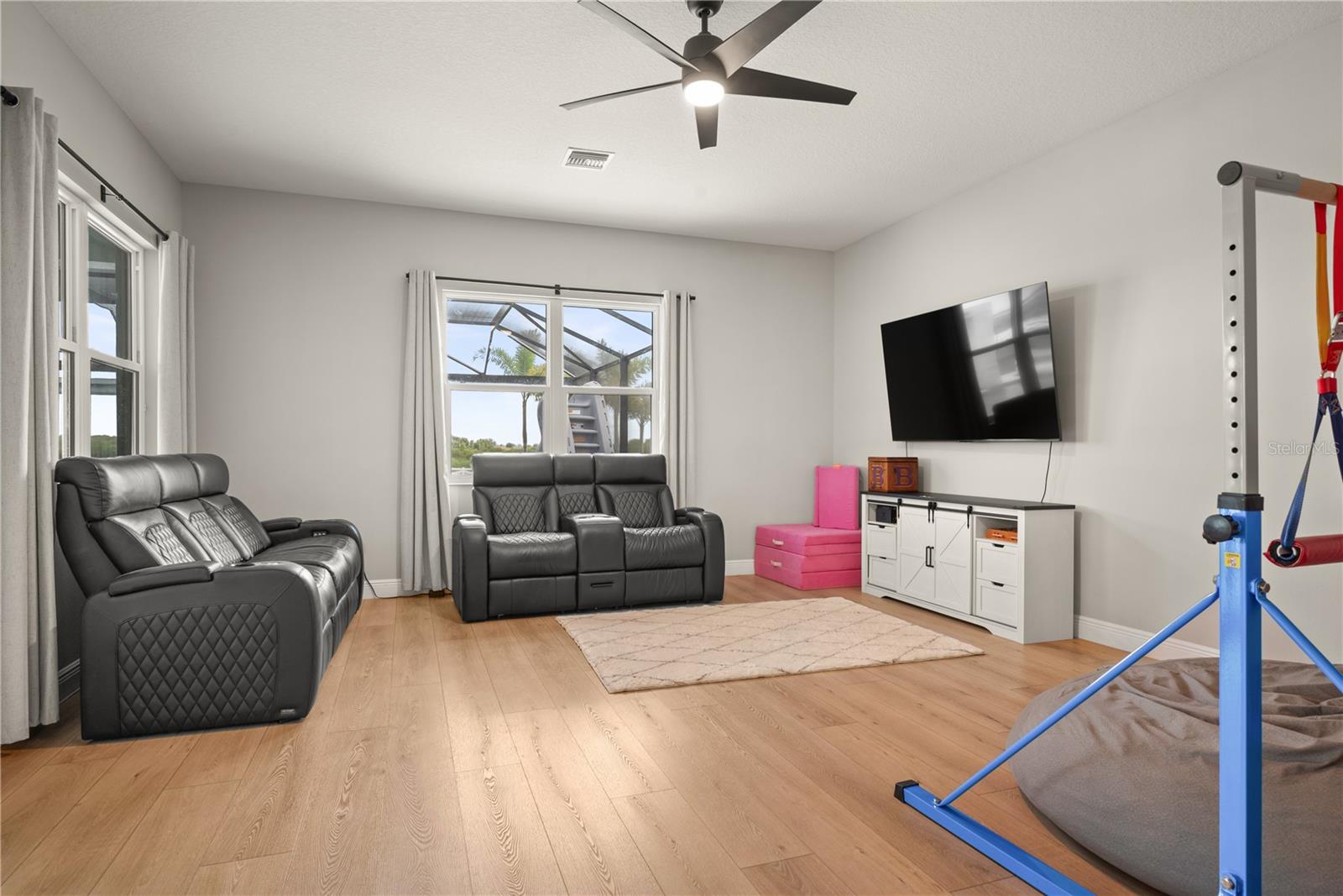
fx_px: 709
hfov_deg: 86.9
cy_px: 448
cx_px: 672
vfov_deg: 64.6
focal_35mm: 19
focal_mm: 19
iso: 320
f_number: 8
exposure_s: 1.3
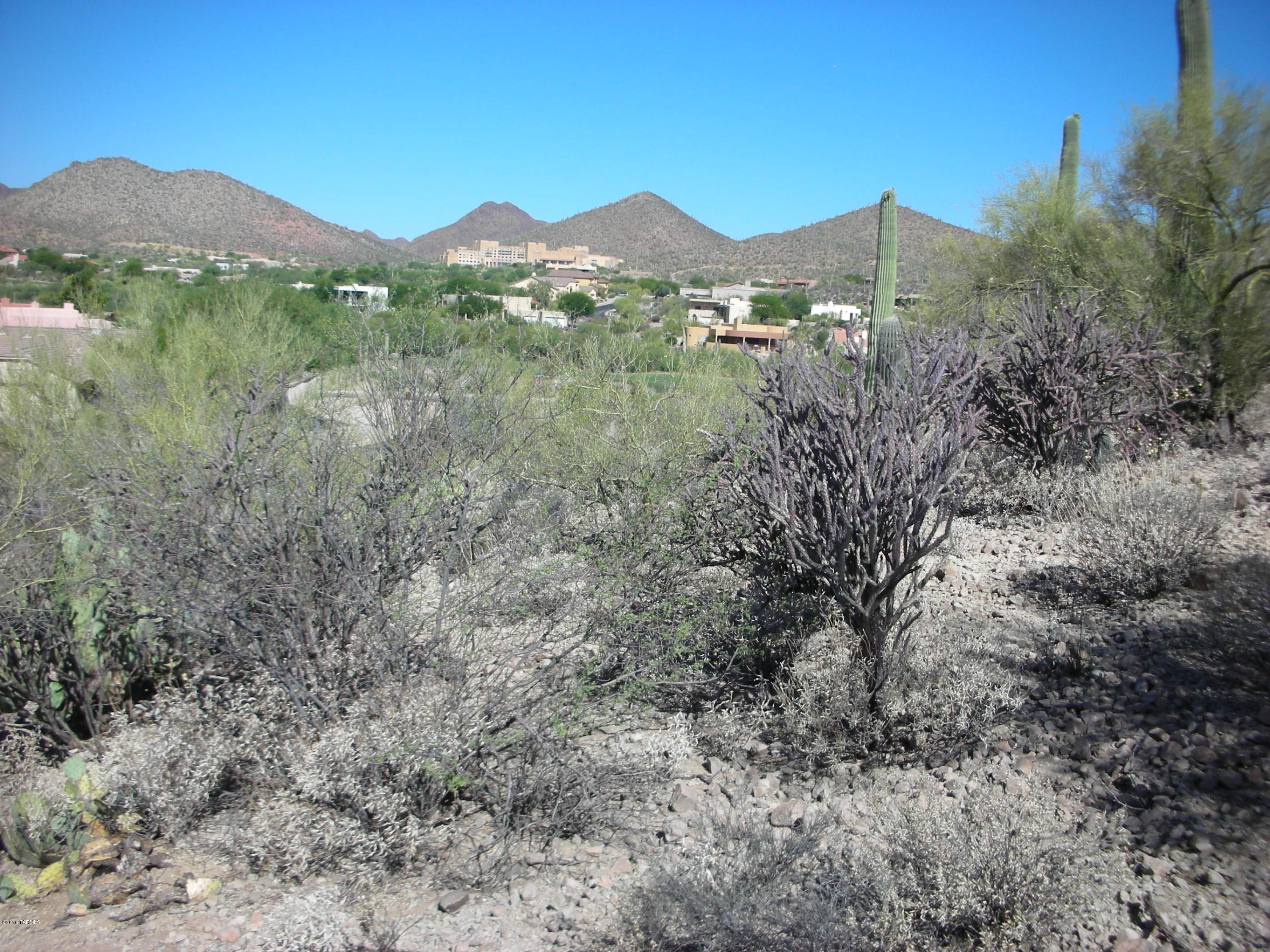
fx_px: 1284
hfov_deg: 52.6
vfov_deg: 40.7
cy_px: 476
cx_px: 635
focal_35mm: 35
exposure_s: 1/98.1
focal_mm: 5.8
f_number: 8.5
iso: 50
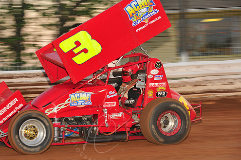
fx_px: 1137
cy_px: 89
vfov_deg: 8.1
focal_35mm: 170
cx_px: 100
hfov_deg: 12.1
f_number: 7.1
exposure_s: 1/320
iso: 800
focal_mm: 145
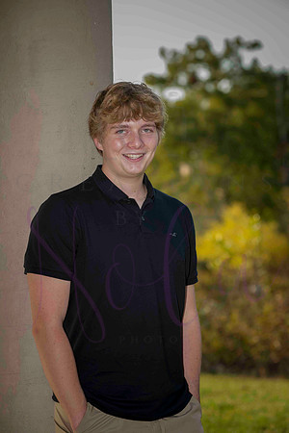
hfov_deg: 13.0
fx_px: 1264
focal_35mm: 105
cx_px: 144
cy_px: 216
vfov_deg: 19.5
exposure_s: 1/640
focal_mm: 105
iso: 800
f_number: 5
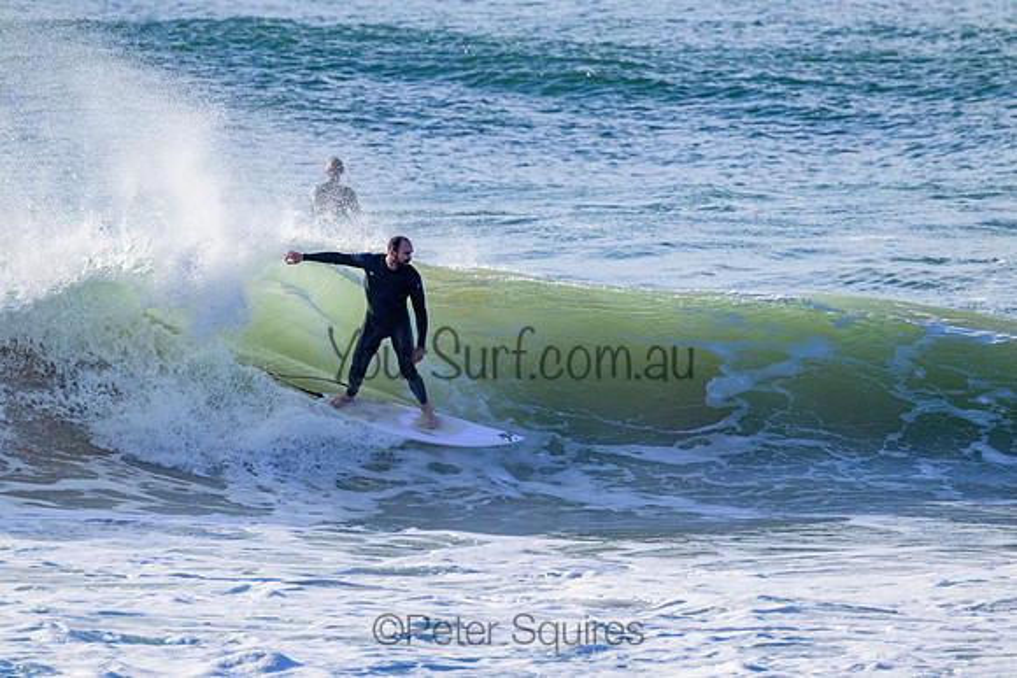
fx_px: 22604
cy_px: 339
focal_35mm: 800
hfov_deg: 2.6
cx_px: 508
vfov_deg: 1.7
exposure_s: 1/2000
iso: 1400
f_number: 11
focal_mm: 800
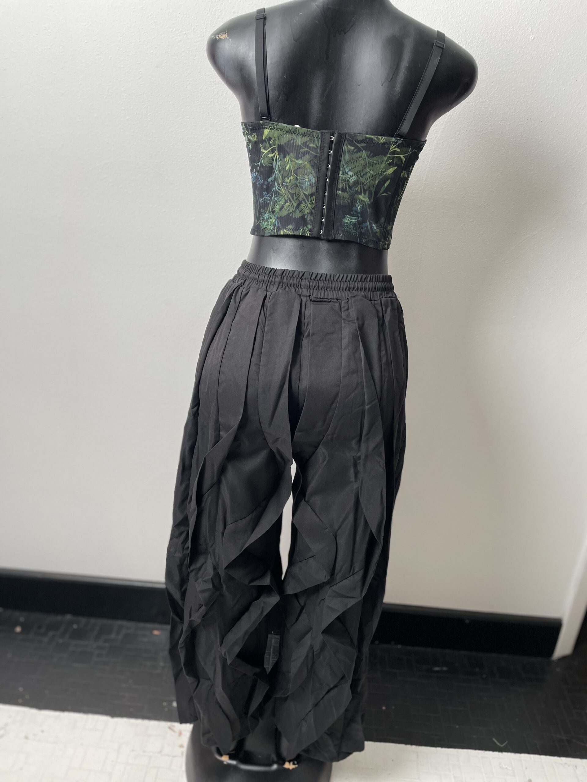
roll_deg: -3.6
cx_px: 294
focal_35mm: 26
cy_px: 391
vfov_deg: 67.3
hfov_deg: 53.1
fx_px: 588
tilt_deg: -23.1
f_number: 1.6
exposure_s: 1/120
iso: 64
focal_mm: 4.2
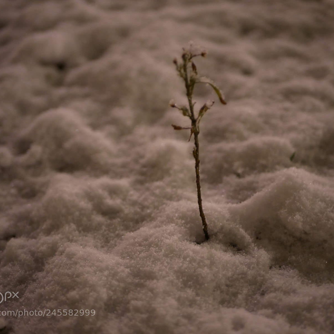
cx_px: 172
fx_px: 644
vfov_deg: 29.1
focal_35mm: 59
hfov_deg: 29.1
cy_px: 167
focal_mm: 25
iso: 1600
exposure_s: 1/8
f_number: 1.7
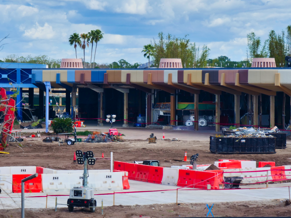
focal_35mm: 156
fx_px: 1311
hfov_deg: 12.7
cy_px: 121
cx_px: 116
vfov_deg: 9.5
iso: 200
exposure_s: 1/640
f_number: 4
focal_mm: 60
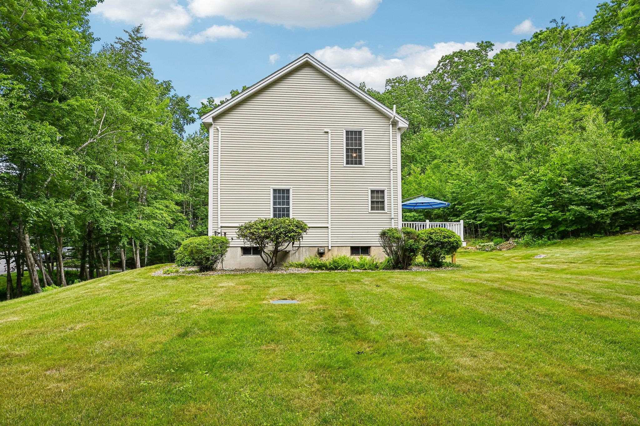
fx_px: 356
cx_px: 320
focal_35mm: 20
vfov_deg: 61.9
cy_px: 213
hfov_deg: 84.0
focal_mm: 20
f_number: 8
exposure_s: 1/400
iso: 400
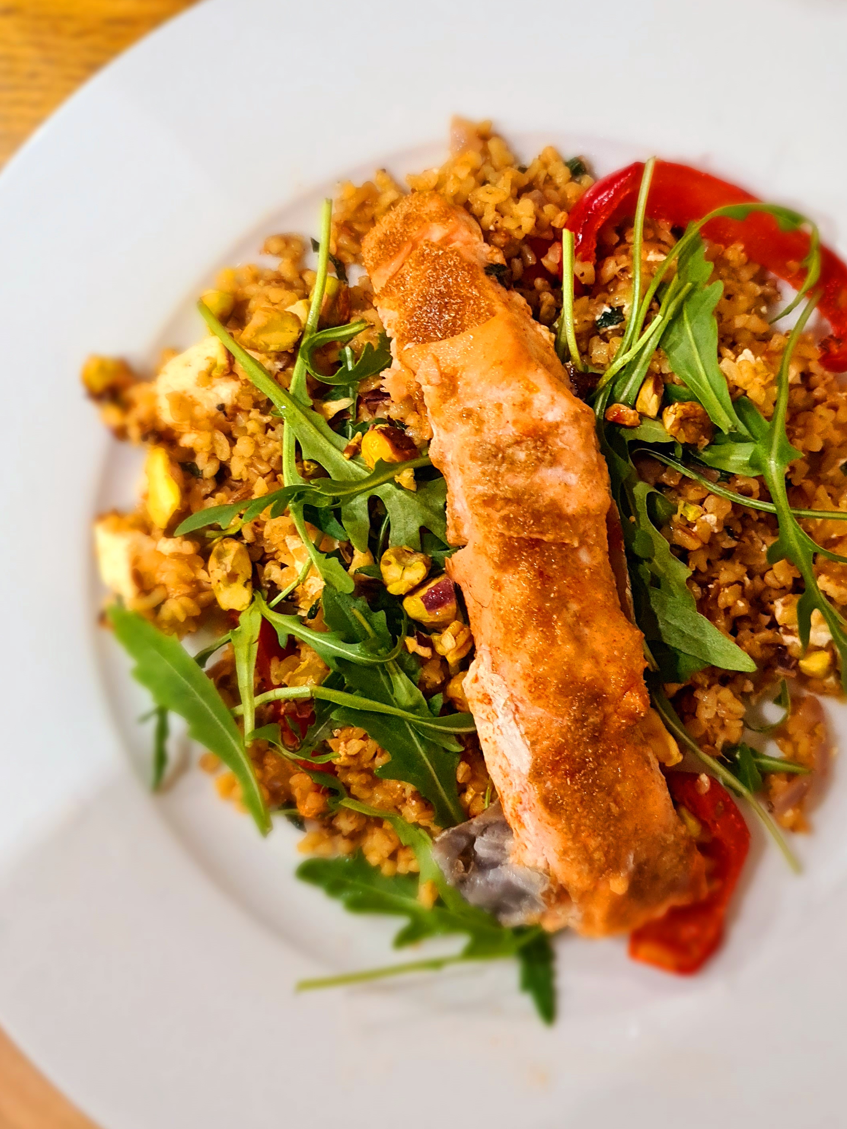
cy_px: 524
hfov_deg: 38.4
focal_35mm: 37
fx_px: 1207
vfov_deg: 50.1
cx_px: 536
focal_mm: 5.4
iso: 320
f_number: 1.8
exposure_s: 1/33
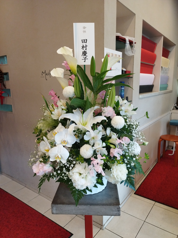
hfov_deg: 51.4
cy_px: 119
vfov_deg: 65.3
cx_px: 89
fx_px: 185
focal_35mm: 27
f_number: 1.79
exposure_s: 1/100
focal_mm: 4.7
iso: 94
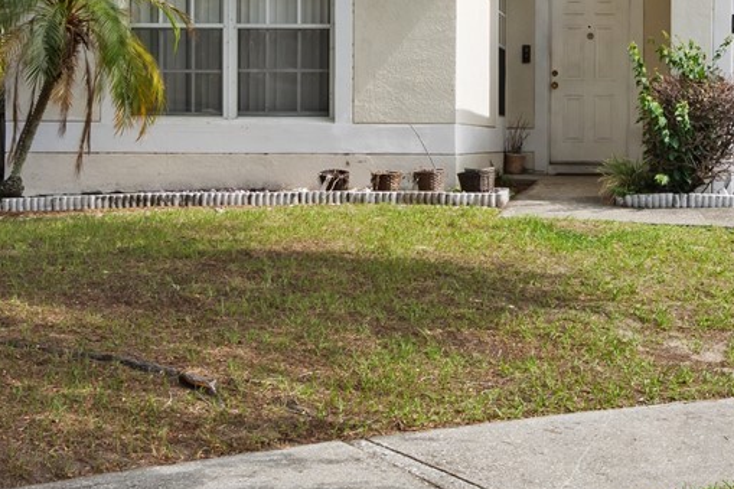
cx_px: 621
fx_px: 1630
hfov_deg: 24.8
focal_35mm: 80
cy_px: 167
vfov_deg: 17.0
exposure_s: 1/160
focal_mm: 16
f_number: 9
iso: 100
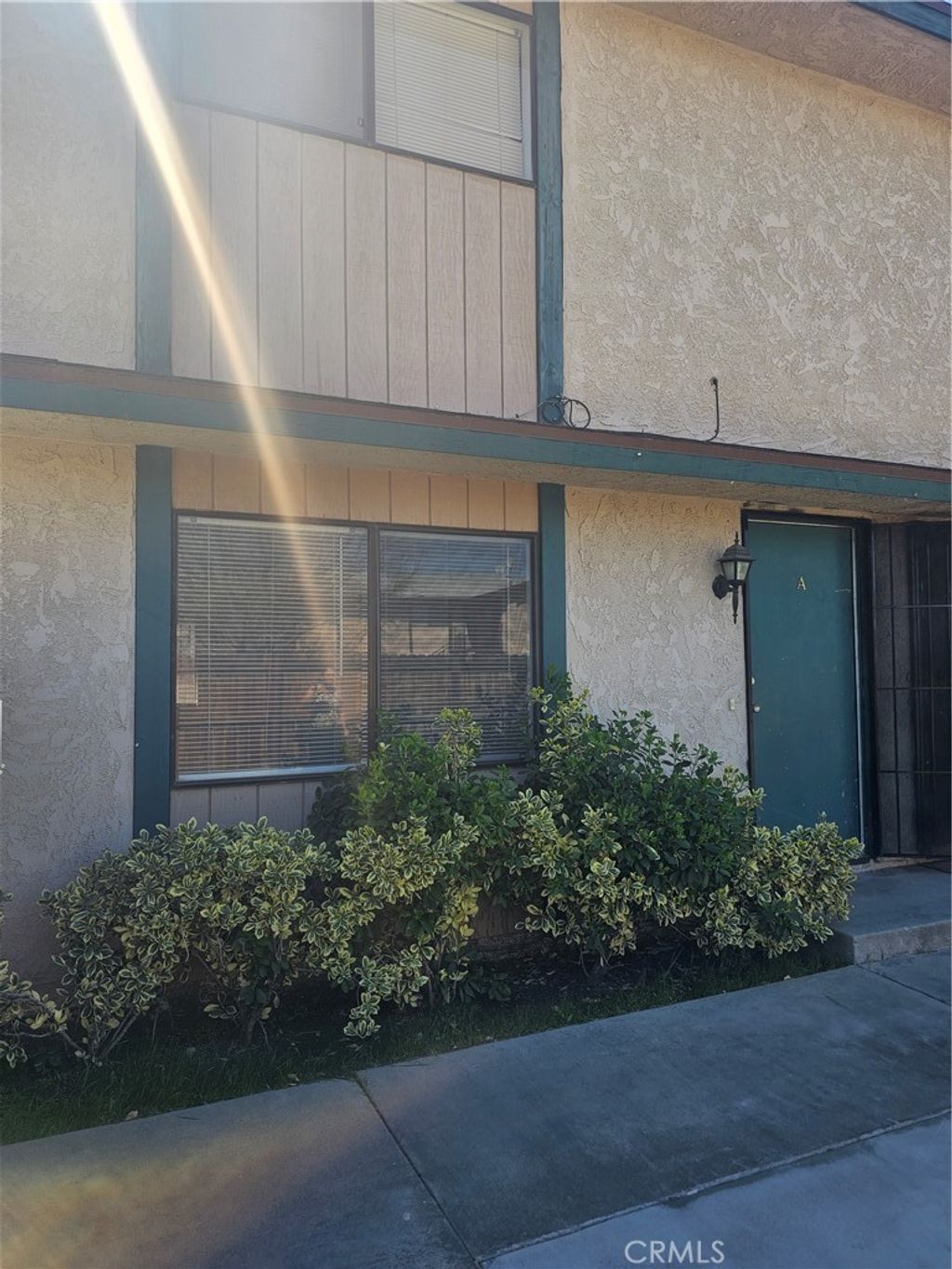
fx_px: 843
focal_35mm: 23
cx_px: 476
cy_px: 634
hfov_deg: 58.9
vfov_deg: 73.9
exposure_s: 1/310
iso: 10
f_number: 1.7
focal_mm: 6.3
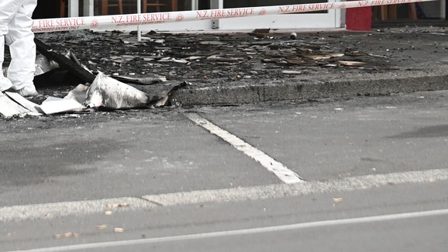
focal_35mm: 261
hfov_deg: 8.2
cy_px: -164
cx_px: -60
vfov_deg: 4.6
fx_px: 3100
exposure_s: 1/640
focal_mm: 75
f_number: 2.8
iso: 220
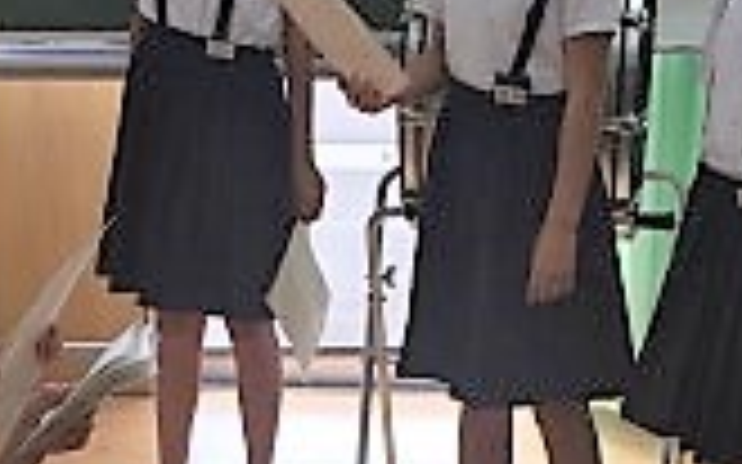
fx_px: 2406
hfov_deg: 17.5
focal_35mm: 119
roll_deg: -0.4
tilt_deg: -20.4
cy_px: 595
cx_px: 234
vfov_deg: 10.8
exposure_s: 1/125
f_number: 2.2
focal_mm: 4.15
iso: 32
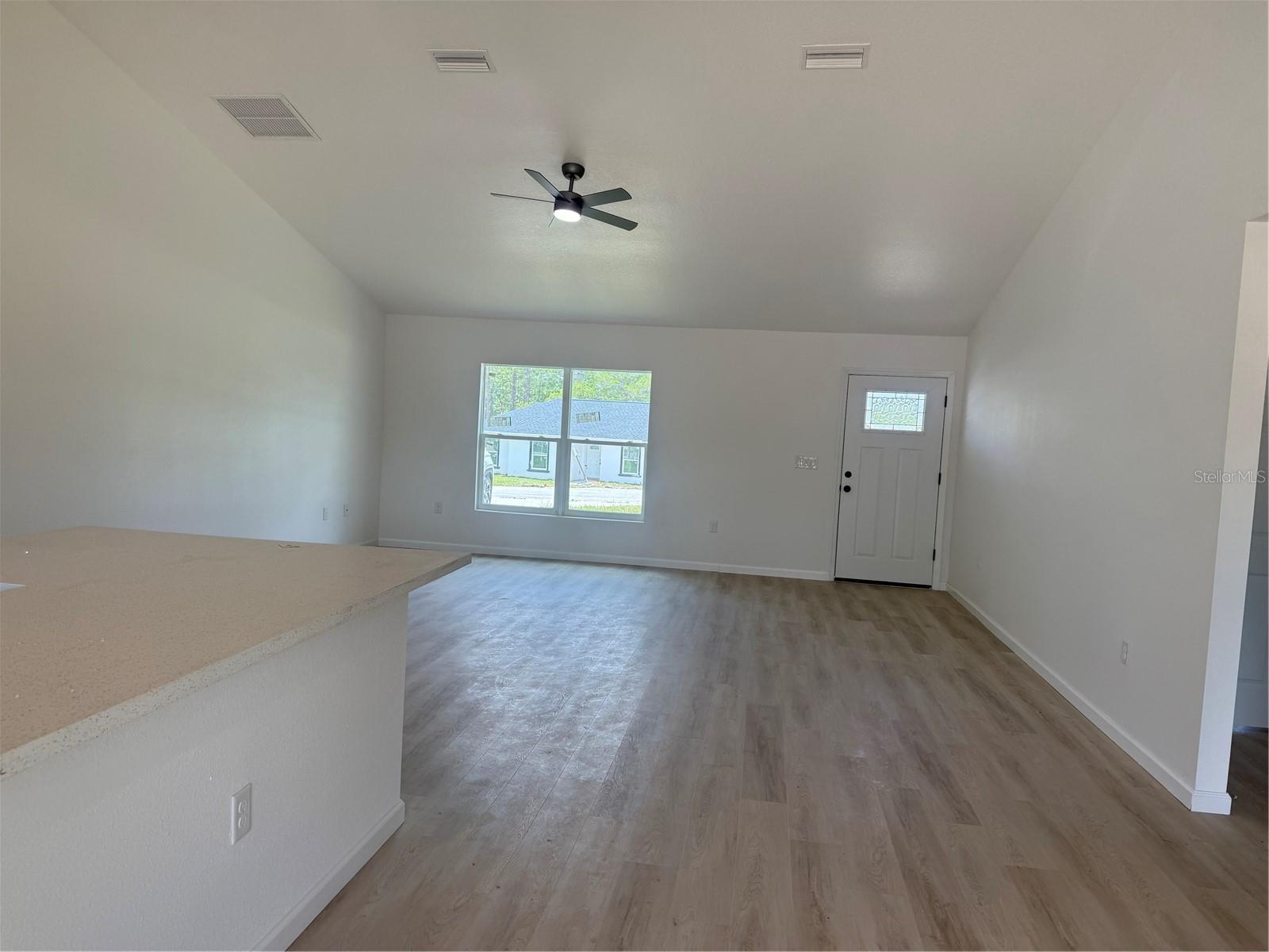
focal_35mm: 24
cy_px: 476
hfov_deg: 71.6
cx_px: 634
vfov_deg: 56.8
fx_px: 880
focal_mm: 6.76
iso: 100
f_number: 1.78
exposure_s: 1/450
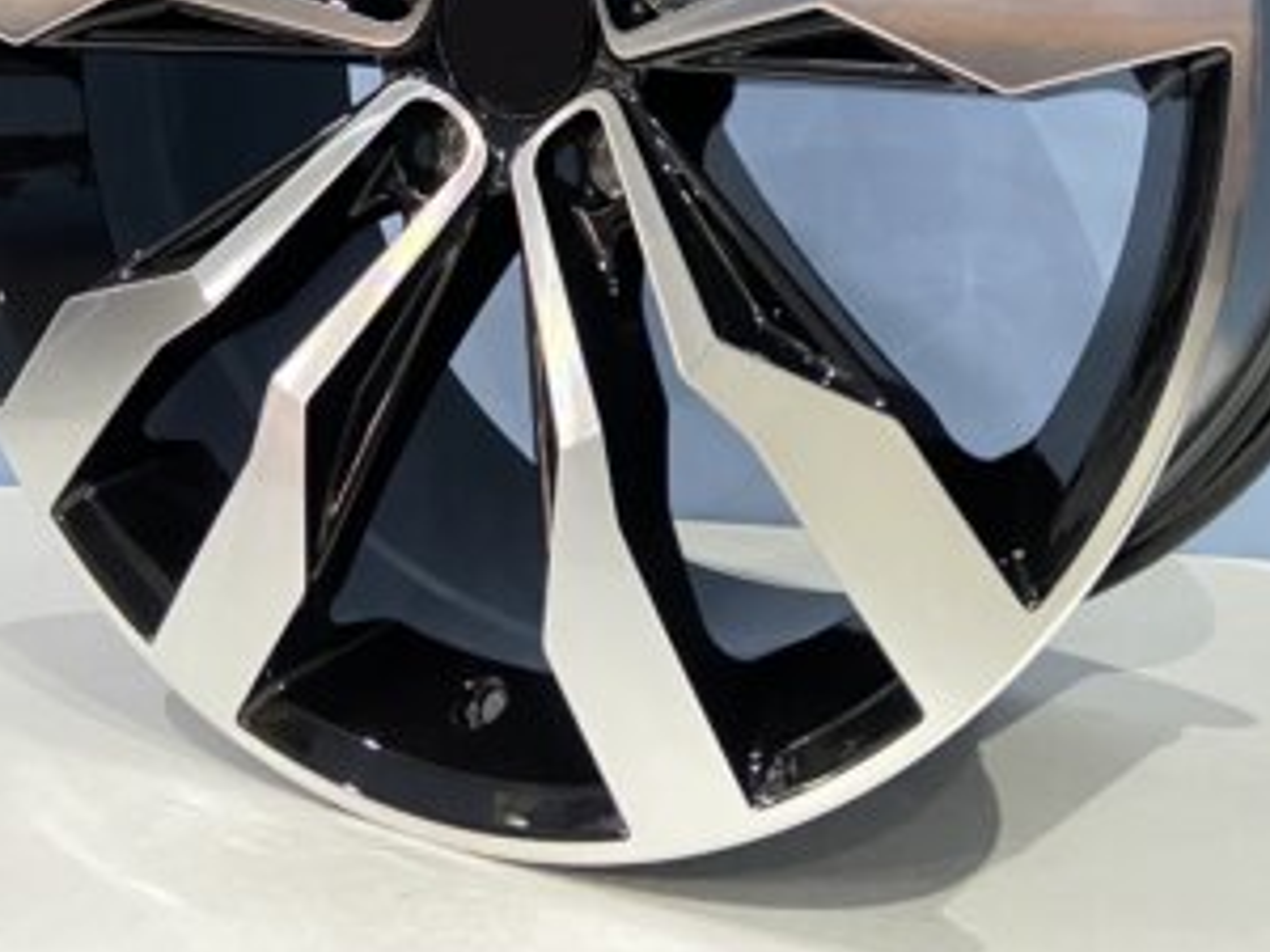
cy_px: 17
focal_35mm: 52
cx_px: 656
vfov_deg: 26.6
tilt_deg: -0.5
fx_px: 1908
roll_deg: -1.1
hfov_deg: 36.8
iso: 640
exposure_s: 1/25
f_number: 1.8
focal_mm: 4.25
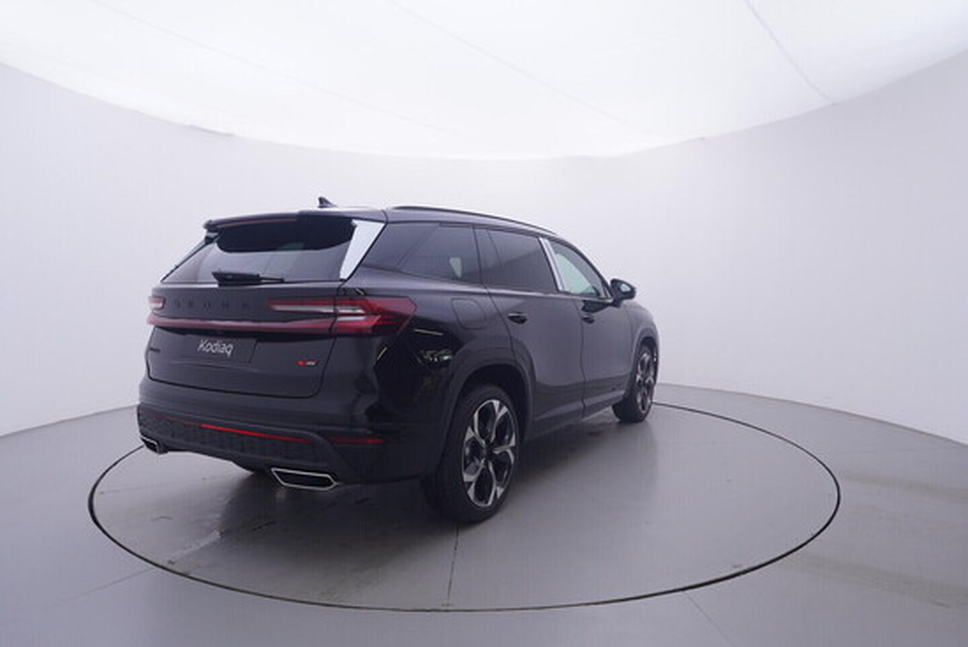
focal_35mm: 22
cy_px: 324
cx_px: 484
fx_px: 605
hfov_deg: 77.3
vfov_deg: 56.2
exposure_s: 1/80
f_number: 5
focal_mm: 15
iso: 200
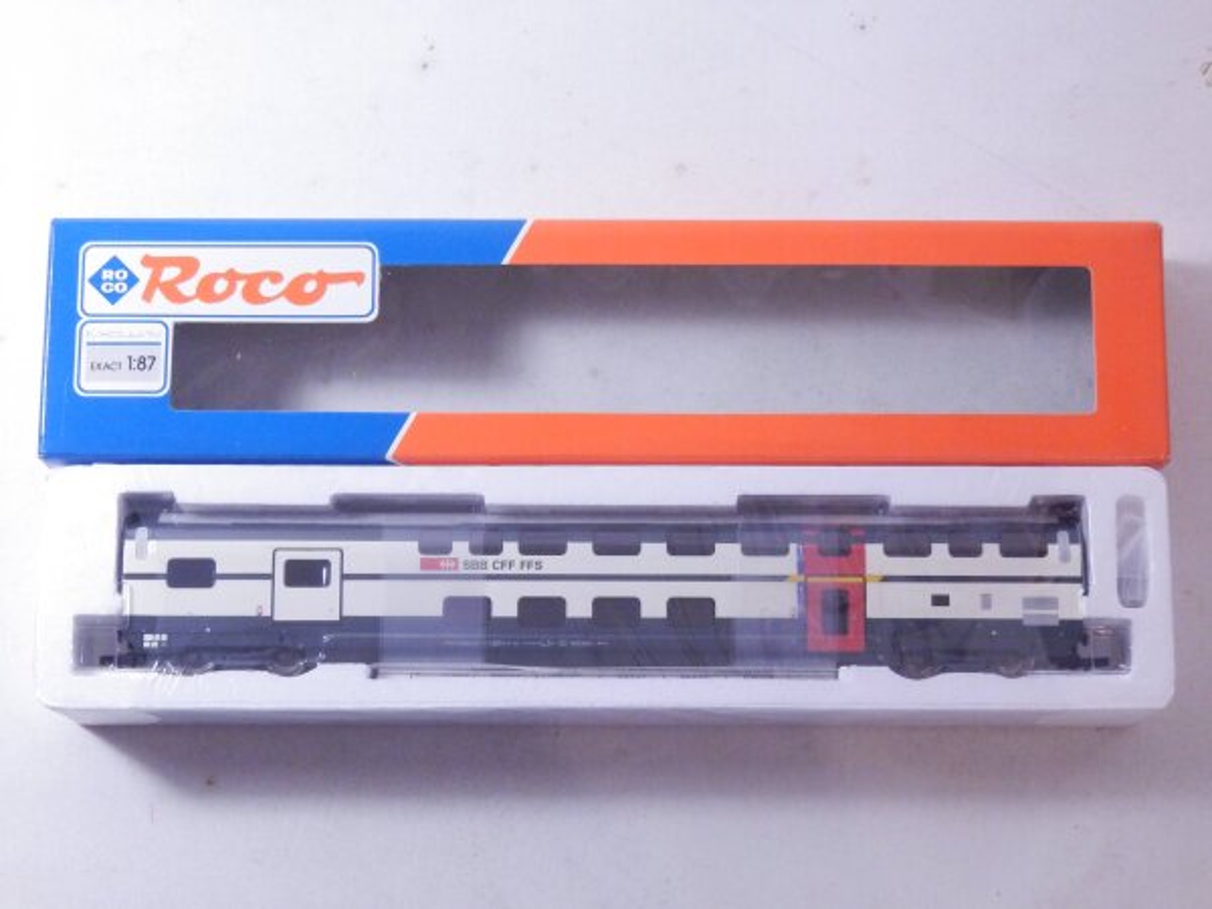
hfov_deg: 29.4
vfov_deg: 22.3
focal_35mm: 66
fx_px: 2311
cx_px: 606
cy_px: 454
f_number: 4.4
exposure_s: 1/160
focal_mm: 11.9
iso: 1000
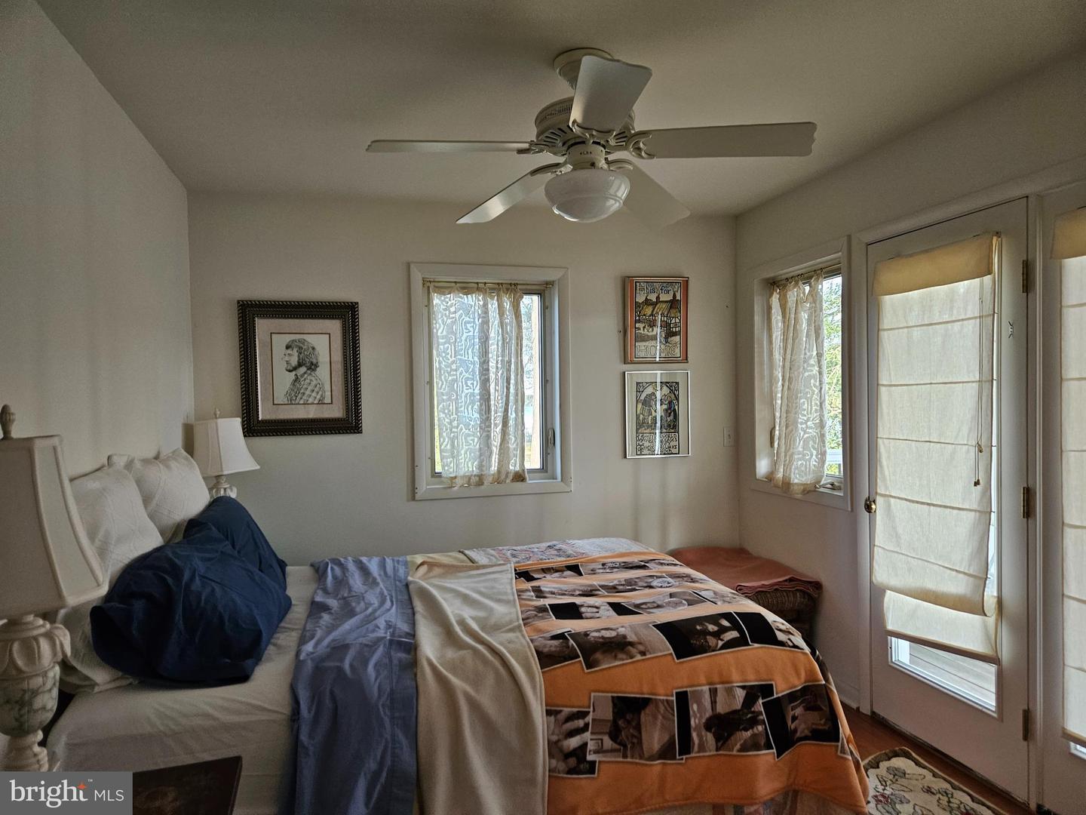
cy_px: 408
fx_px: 722
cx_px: 543
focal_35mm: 23
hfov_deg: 73.9
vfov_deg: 58.9
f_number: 1.8
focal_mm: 5.4
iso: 250
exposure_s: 1/120
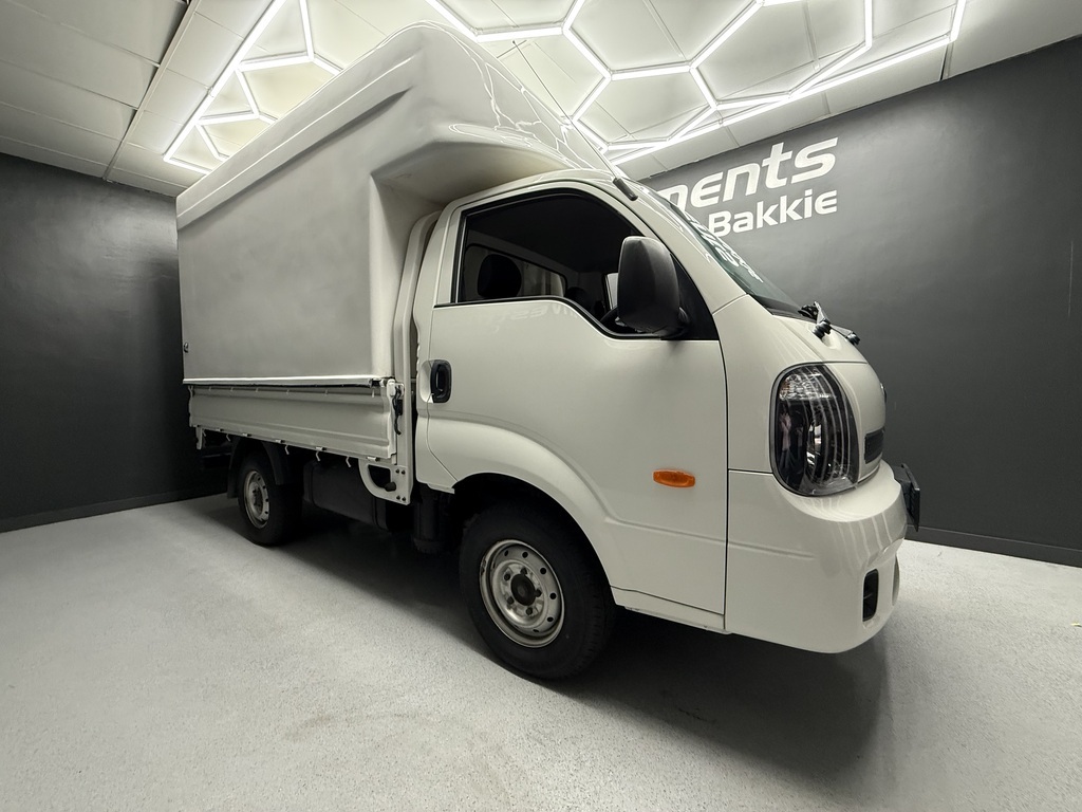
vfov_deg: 85.7
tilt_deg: -3.5
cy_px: 406
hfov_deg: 102.1
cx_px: 541
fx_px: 438
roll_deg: +0.7
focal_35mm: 14
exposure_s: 1/100
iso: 320
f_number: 2.2
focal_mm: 2.22
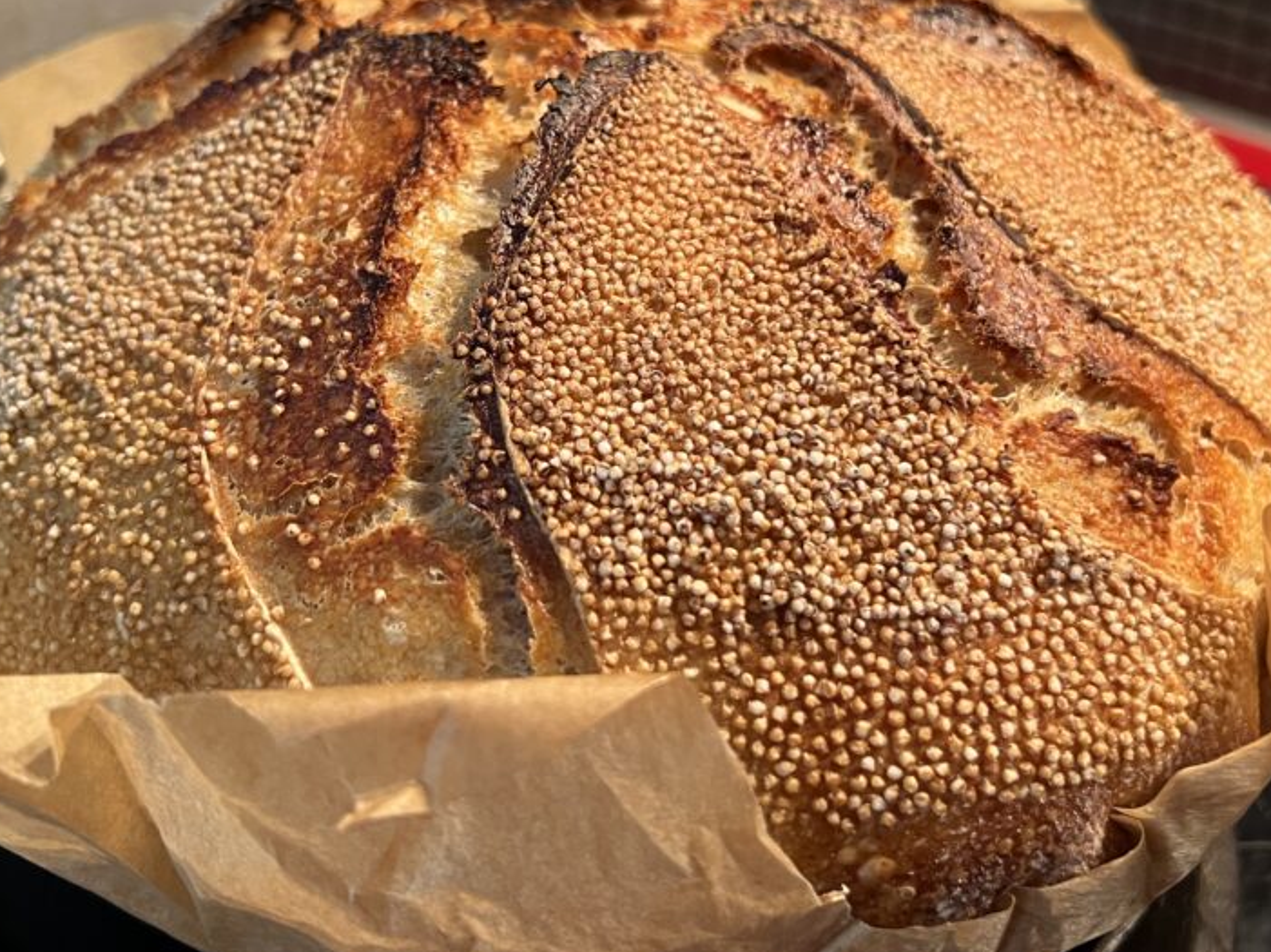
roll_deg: +0.2
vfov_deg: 37.1
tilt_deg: -29.4
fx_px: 1395
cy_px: 283
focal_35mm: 38
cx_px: 580
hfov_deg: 48.9
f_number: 1.5
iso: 160
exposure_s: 1/50
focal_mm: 5.7
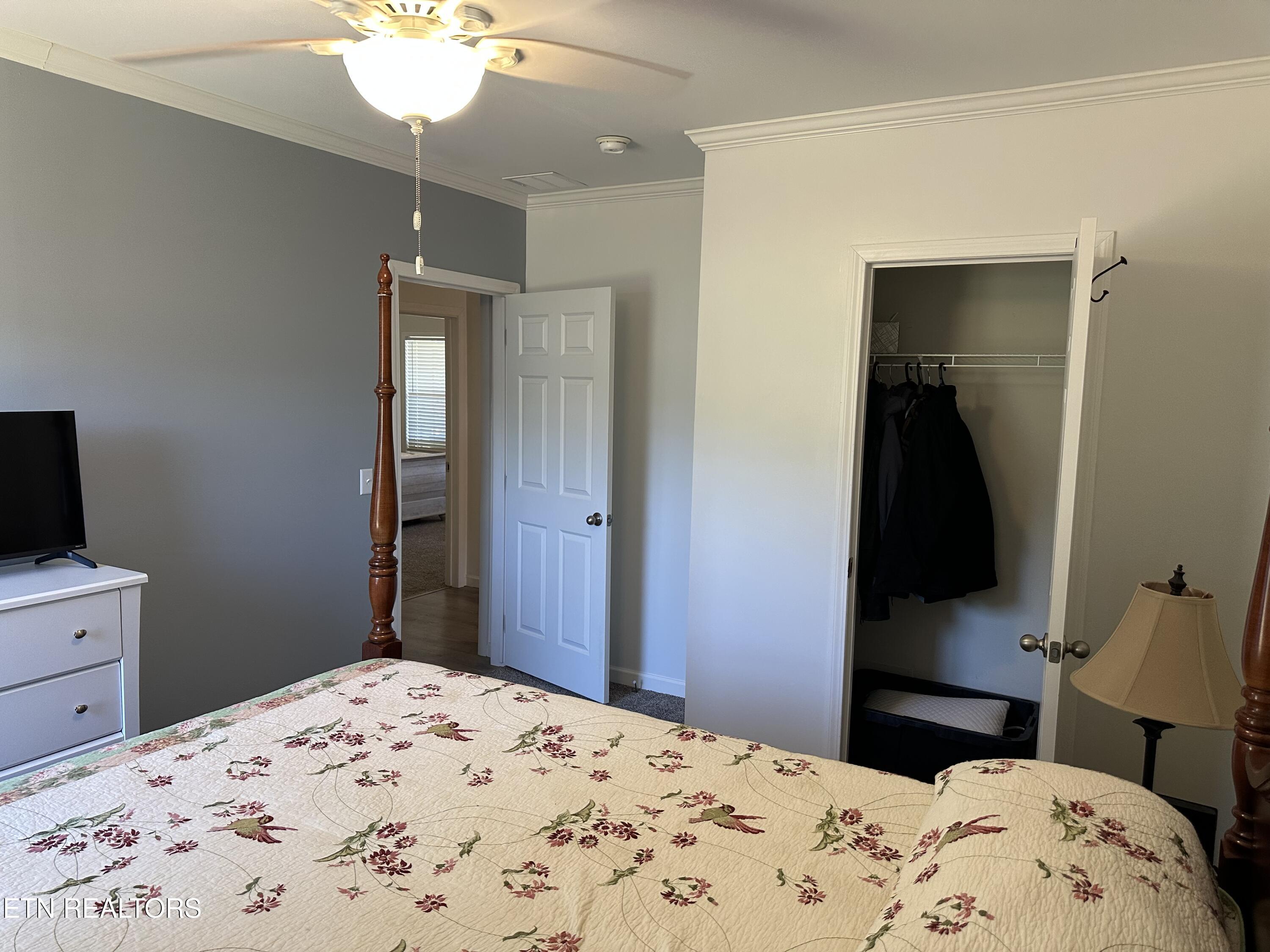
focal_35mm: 24
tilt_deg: -5.3
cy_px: 476
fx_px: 881
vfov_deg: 56.8
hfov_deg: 71.6
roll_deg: -1.4
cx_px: 635
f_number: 1.78
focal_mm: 6.86
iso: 200
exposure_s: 1/120
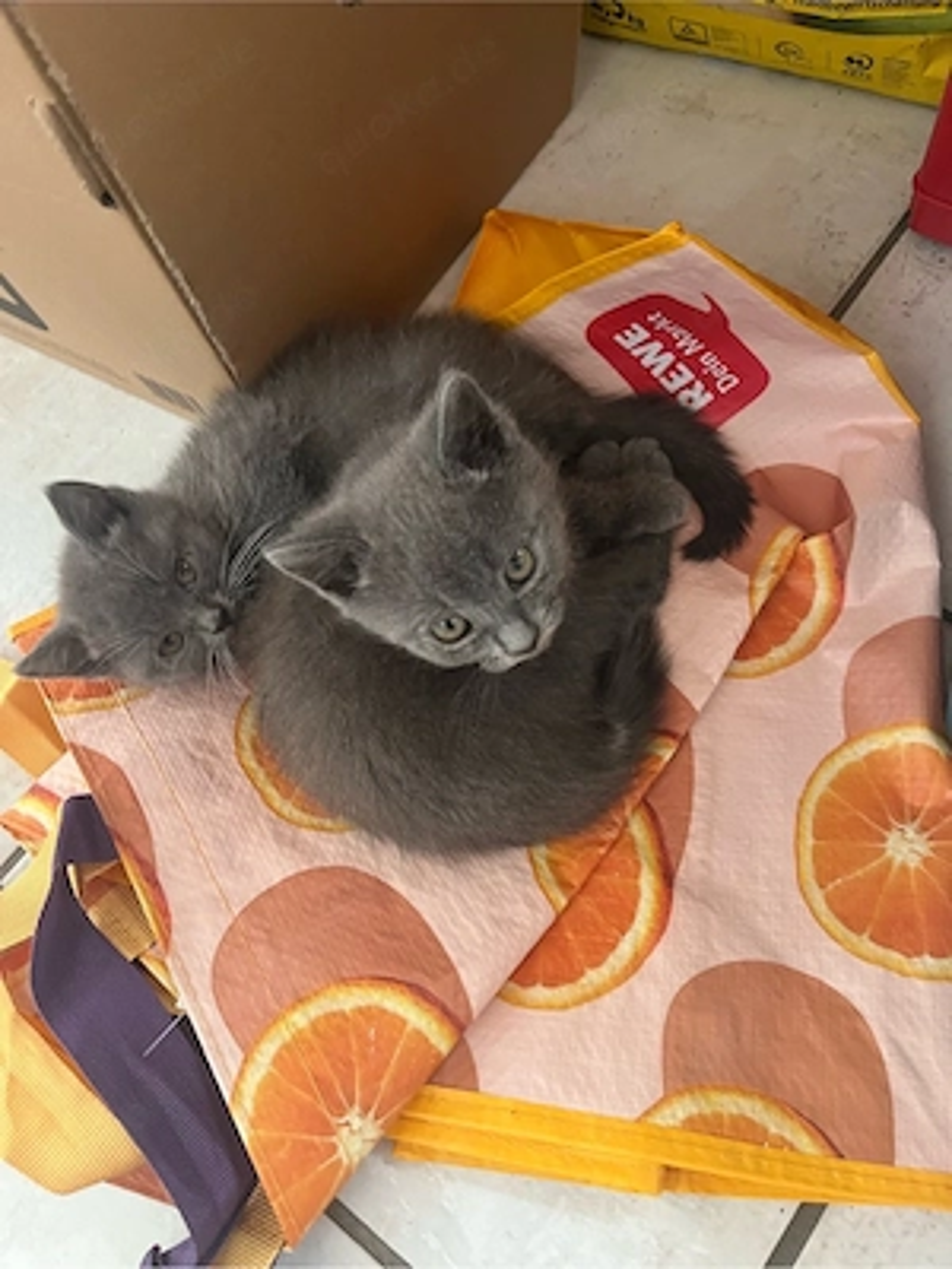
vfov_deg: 67.3
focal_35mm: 26
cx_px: 476
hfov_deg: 53.1
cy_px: 634
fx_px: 953
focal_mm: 5.1
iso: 200
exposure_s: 1/60
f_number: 1.6
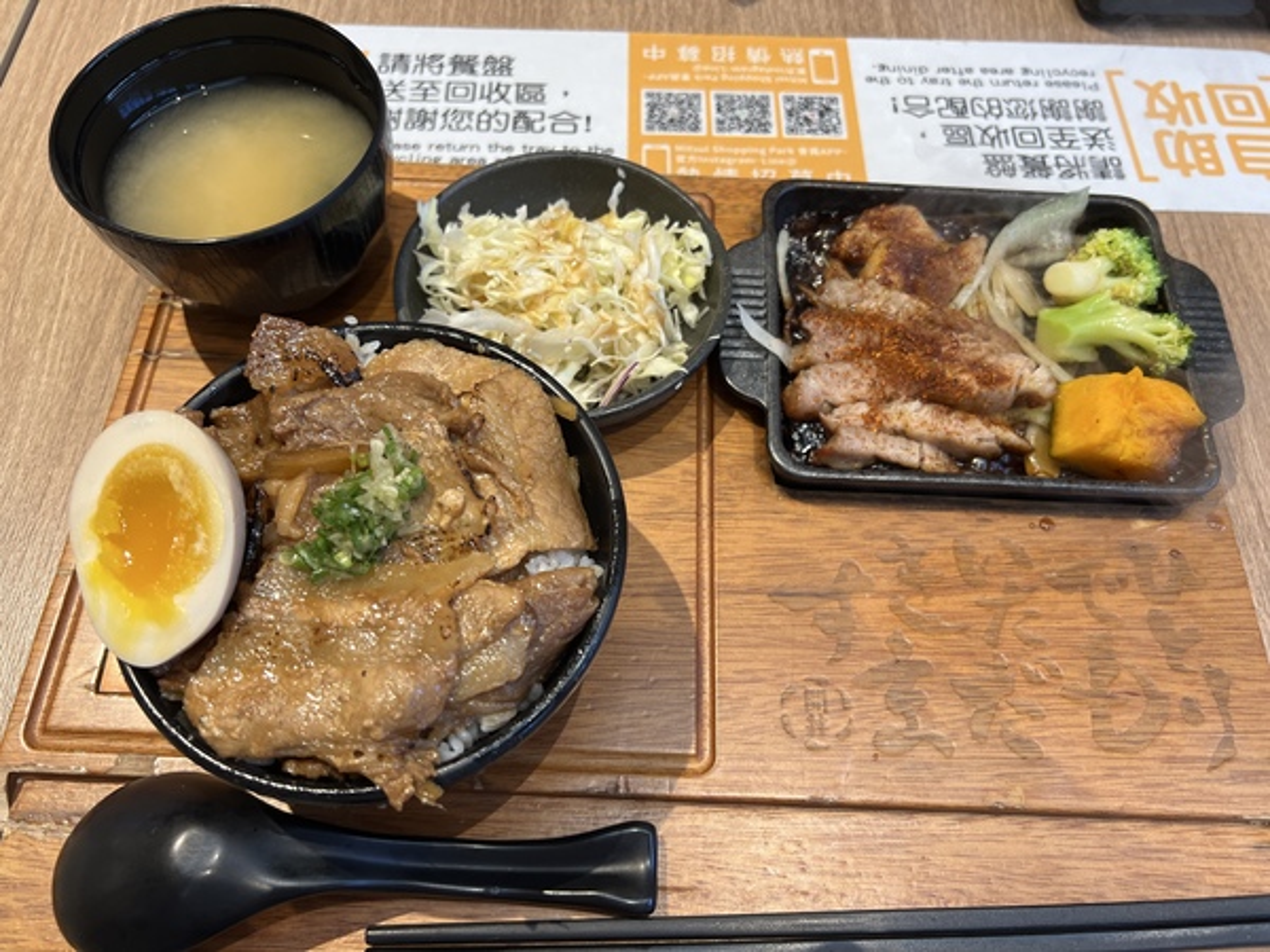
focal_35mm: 26
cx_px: 635
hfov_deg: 67.3
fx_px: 954
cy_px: 476
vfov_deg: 53.1
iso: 100
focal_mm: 5.7
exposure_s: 1/120
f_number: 1.5
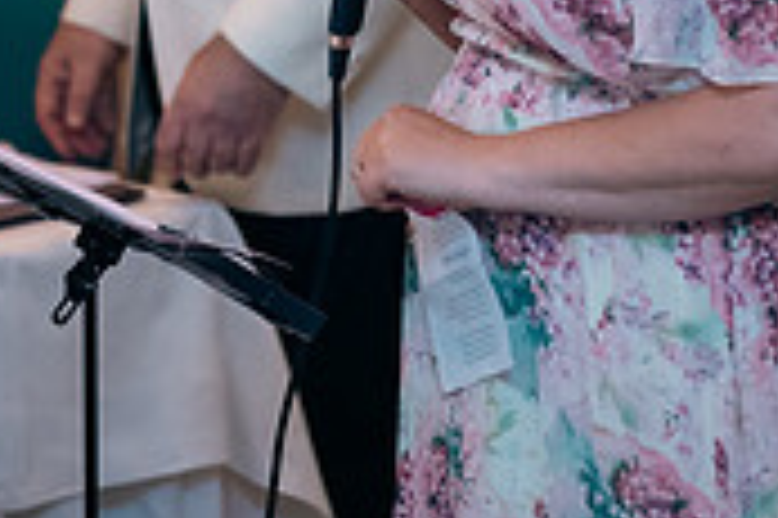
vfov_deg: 5.8
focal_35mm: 235
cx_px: 481
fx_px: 5074
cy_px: -277
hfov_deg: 8.8
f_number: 3.5
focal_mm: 70
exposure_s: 1/160
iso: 640
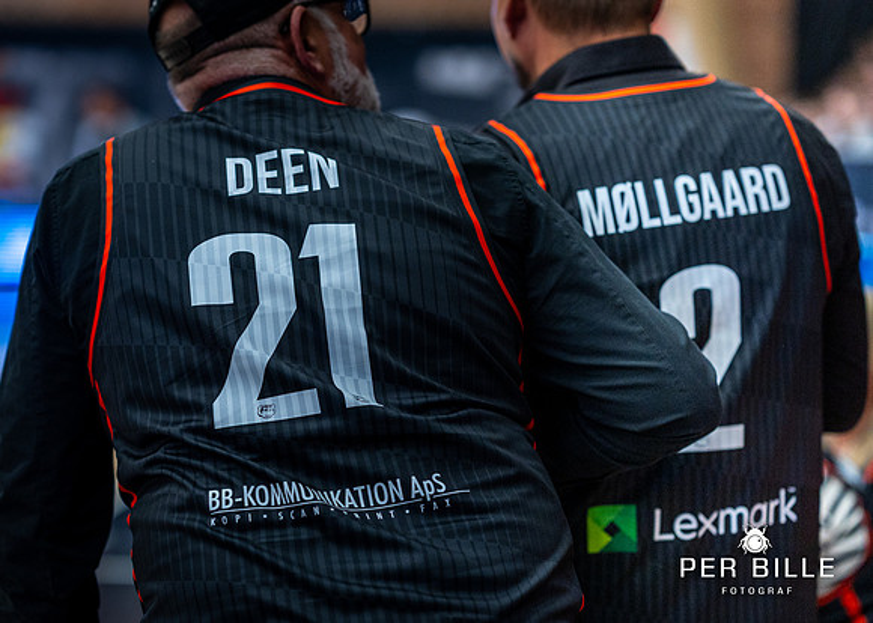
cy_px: 314
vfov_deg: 15.5
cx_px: 393
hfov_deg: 21.5
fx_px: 2296
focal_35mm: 93
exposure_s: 1/2000
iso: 1600
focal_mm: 85
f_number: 2
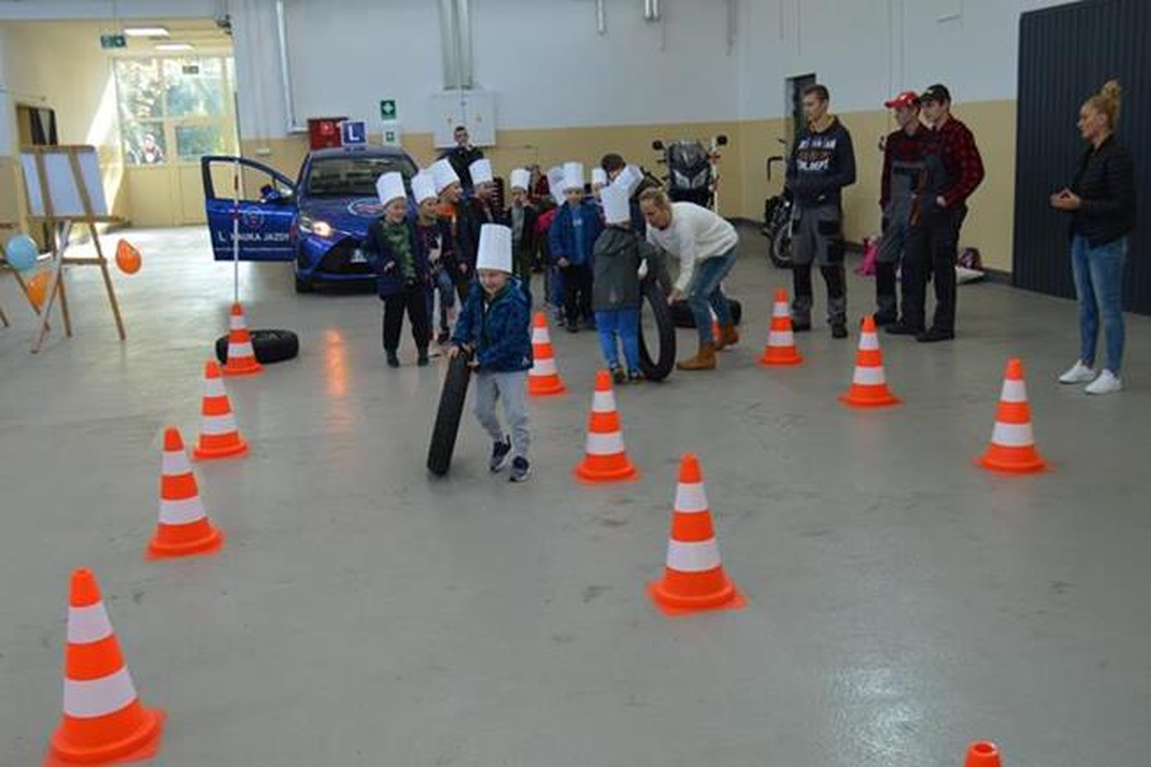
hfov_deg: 53.1
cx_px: 576
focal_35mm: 36
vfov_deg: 36.9
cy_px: 384
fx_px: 1151
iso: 400
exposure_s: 1/80
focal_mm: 24
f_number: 4.5
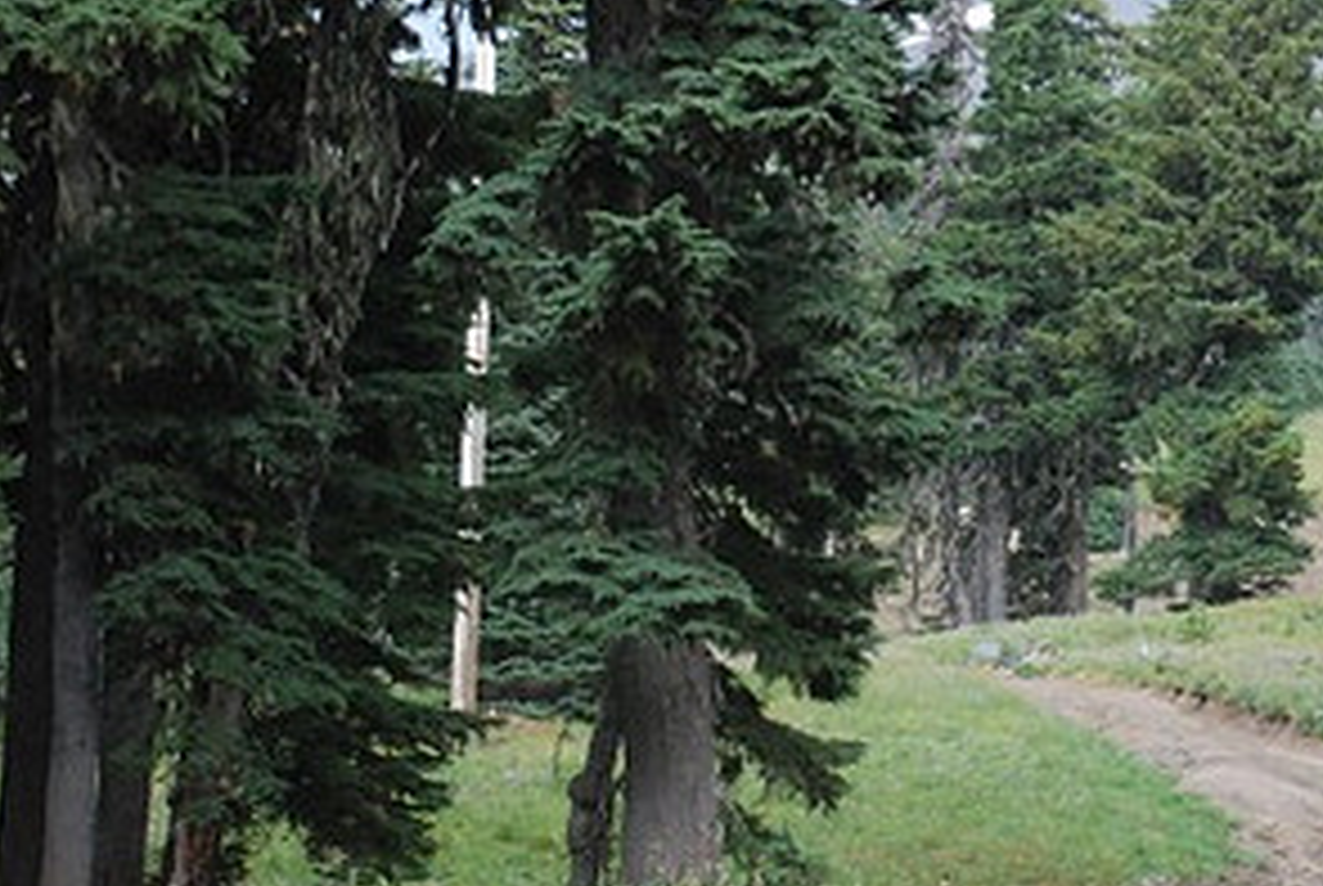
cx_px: 1156
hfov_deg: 14.3
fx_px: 5226
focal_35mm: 142
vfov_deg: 9.7
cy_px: 151
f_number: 4.8
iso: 1600
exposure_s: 1/500
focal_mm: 48
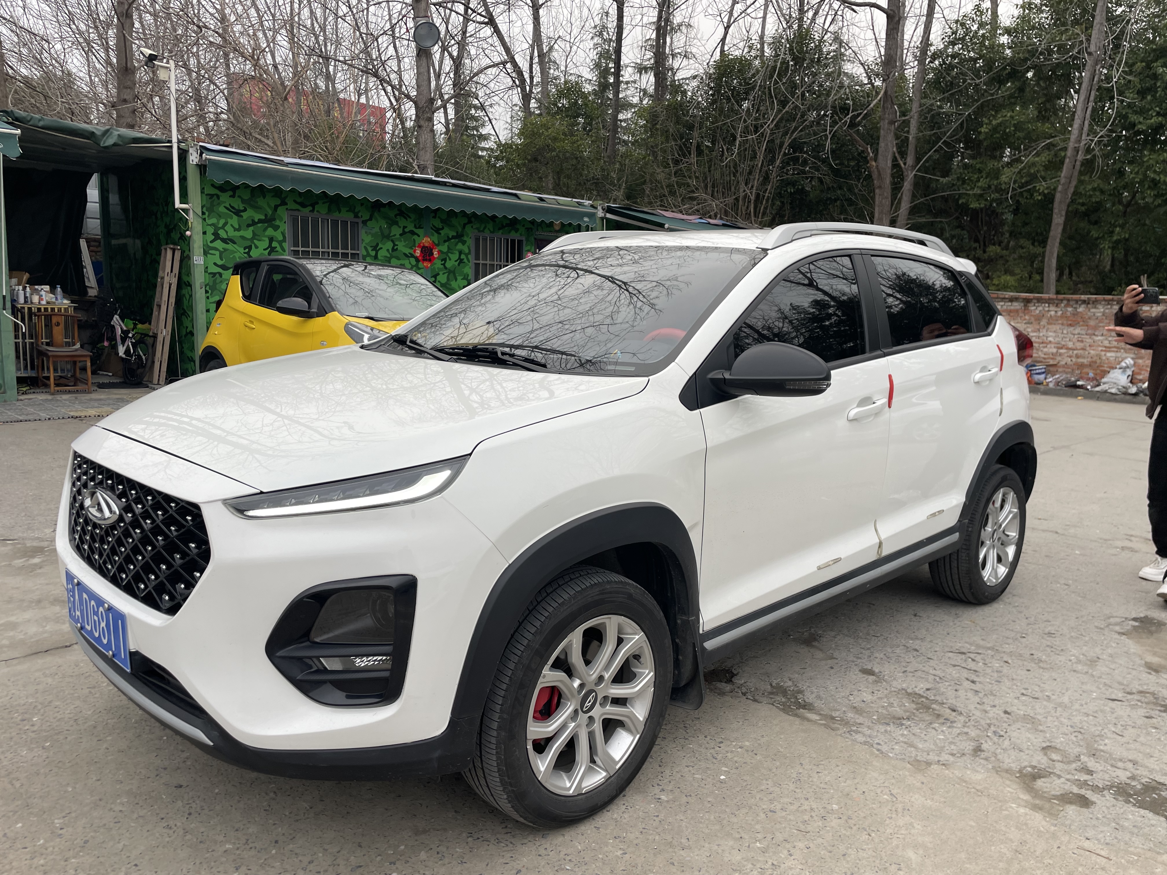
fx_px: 877
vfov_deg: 53.1
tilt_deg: -10.4
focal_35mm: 26
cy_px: 438
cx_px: 584
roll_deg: -2.4
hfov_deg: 67.3
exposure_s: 1/169
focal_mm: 4.2
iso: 32
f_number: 1.6
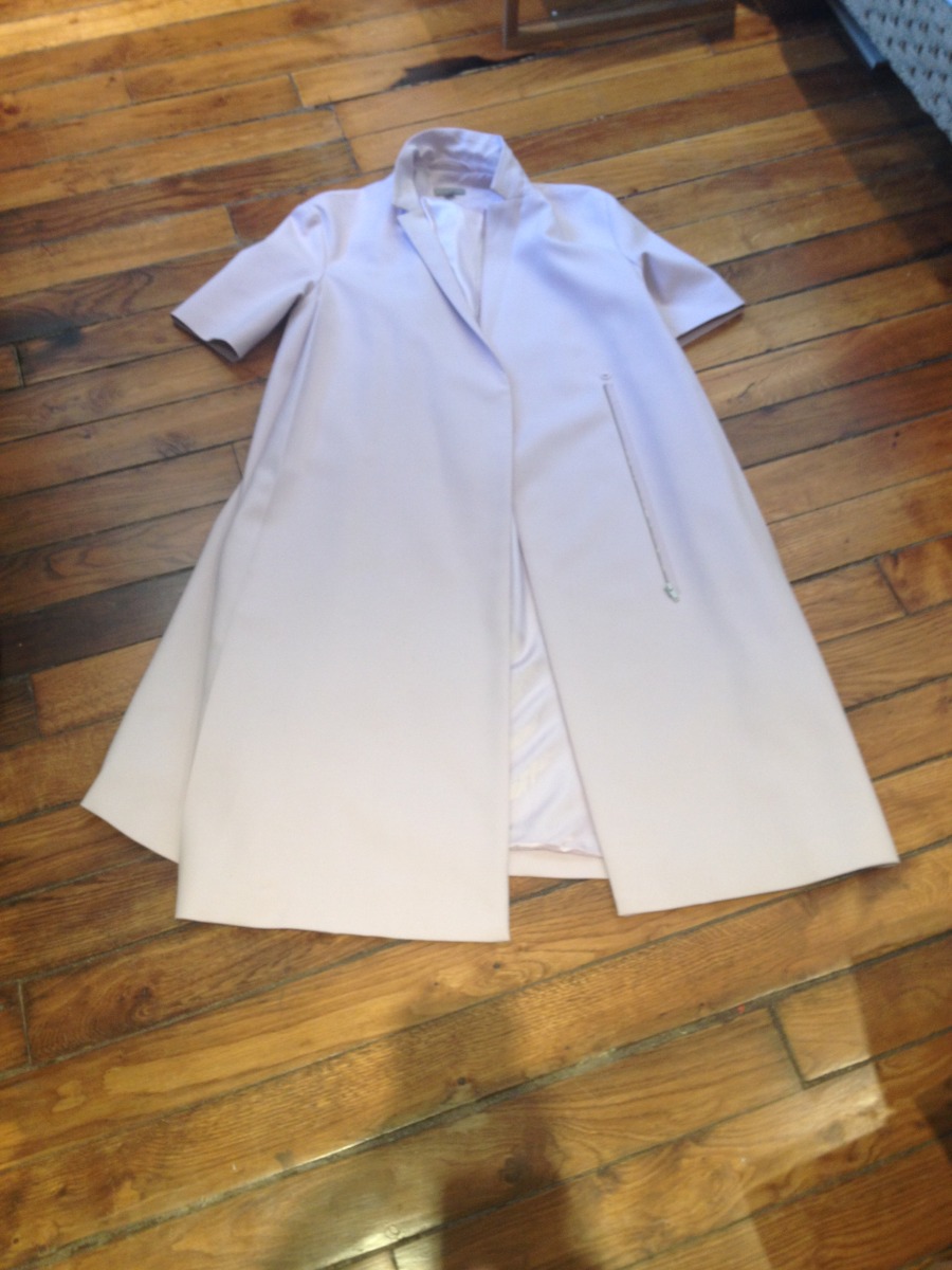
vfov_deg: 52.6
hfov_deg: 40.7
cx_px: 476
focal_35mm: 35
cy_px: 635
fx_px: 1283
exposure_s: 1/20
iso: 80
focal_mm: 4.28
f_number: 2.4
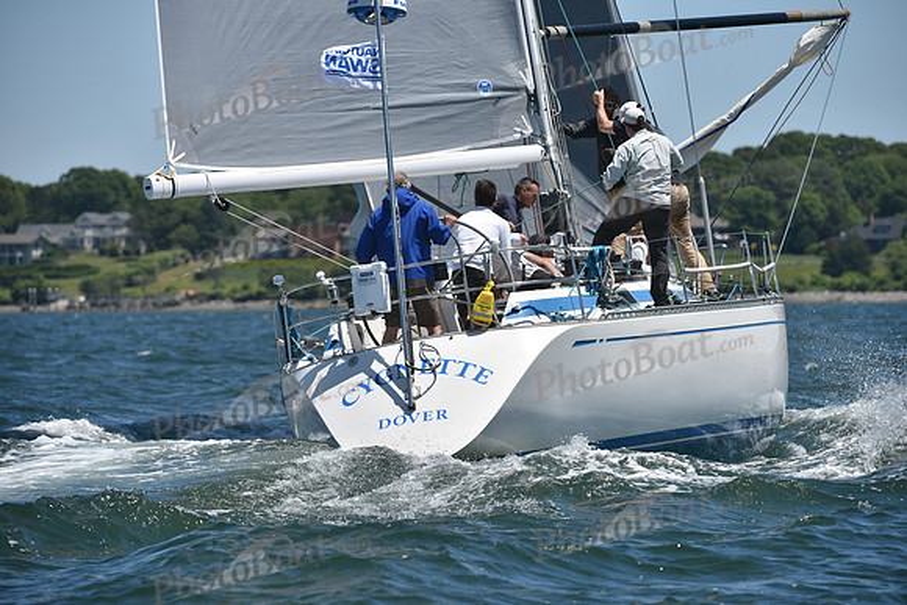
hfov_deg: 7.6
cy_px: 302
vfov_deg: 5.1
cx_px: 454
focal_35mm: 270
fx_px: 6804
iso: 250
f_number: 6.3
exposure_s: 1/1600
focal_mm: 270
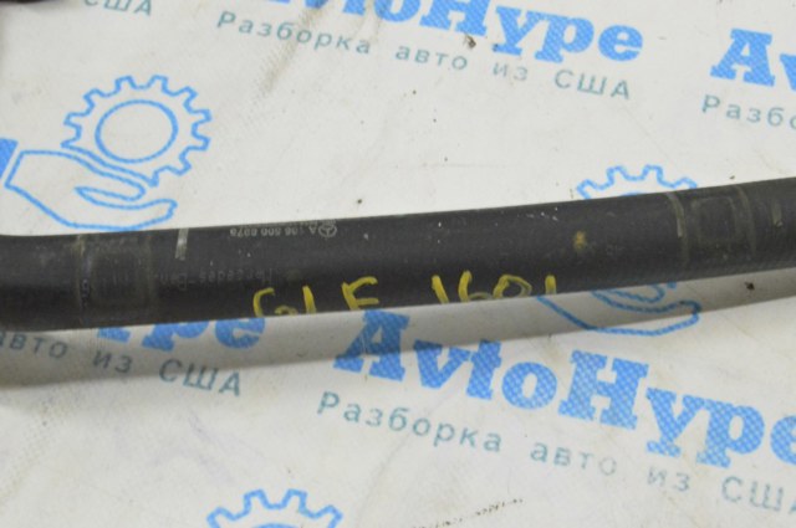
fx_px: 1722
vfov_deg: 17.4
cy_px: 264
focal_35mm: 78
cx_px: 398
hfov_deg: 26.0
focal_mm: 52
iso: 6400
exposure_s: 1/15
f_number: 20
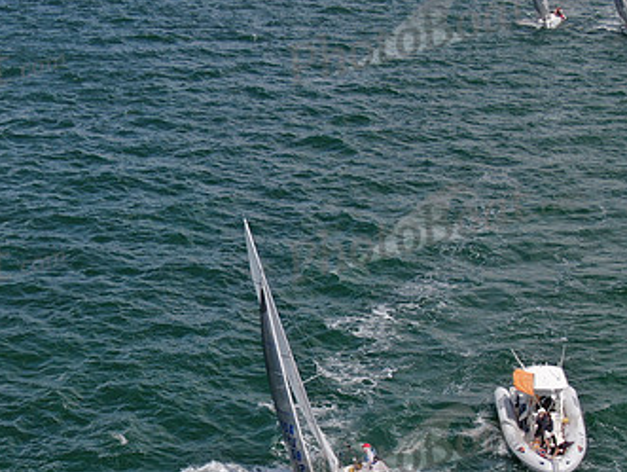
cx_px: 178
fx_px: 1523
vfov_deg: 17.5
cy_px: 369
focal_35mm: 84
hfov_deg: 23.1
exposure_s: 1/1000
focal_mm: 8.6
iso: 100
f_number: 3.8
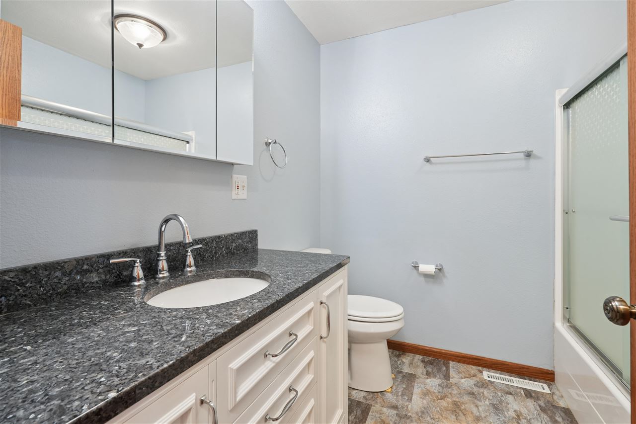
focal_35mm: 16
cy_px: 212
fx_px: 283
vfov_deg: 73.7
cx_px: 318
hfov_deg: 96.7
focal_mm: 16
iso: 400
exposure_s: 1/4
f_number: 10
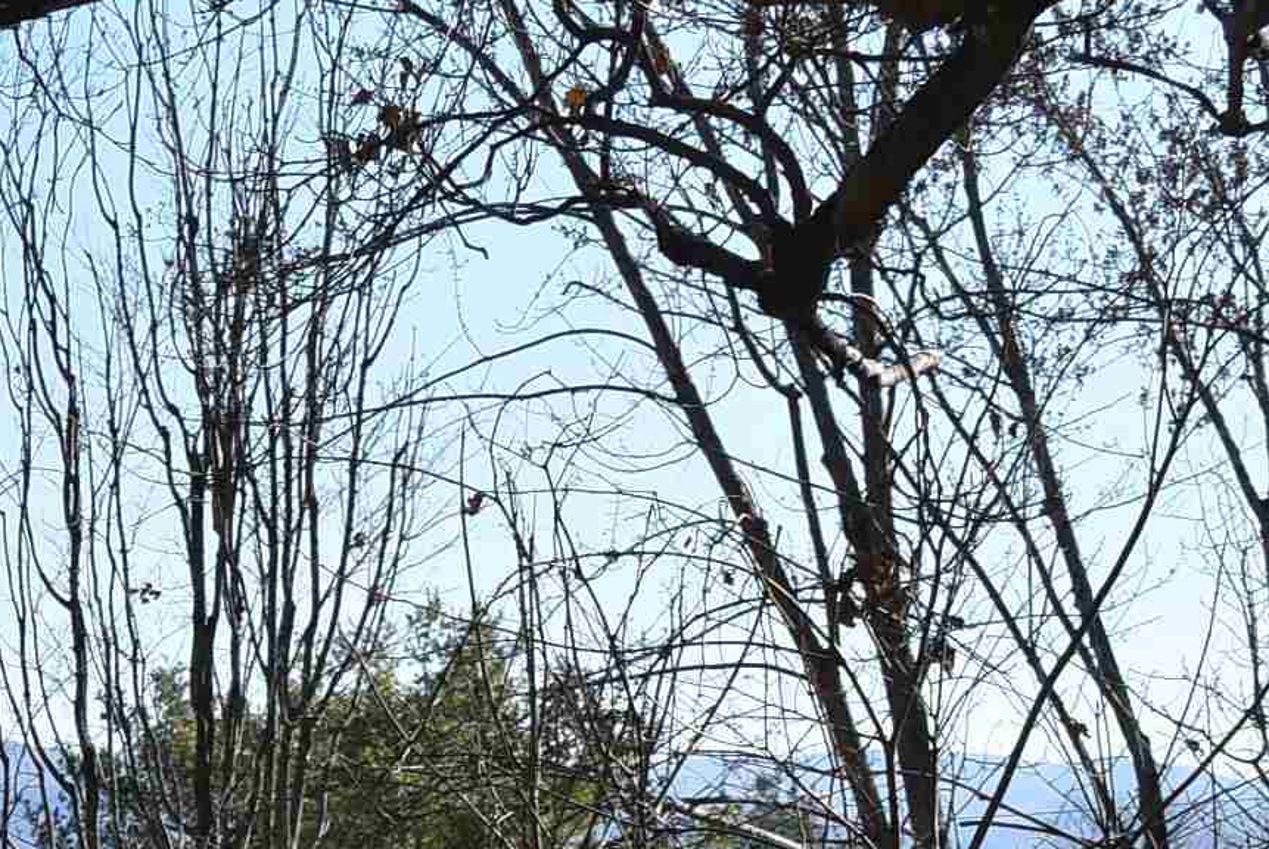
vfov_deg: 6.9
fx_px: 6986
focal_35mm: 198
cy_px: 1108
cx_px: -604
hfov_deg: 10.1
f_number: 8
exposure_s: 1/200
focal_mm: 38
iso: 100
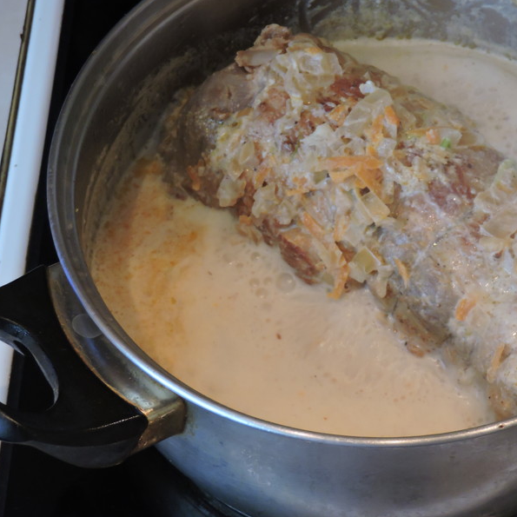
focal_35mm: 101
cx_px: 295
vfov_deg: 17.2
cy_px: 257
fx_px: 1707
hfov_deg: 17.2
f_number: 4
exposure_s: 1/20
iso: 800
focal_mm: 15.2
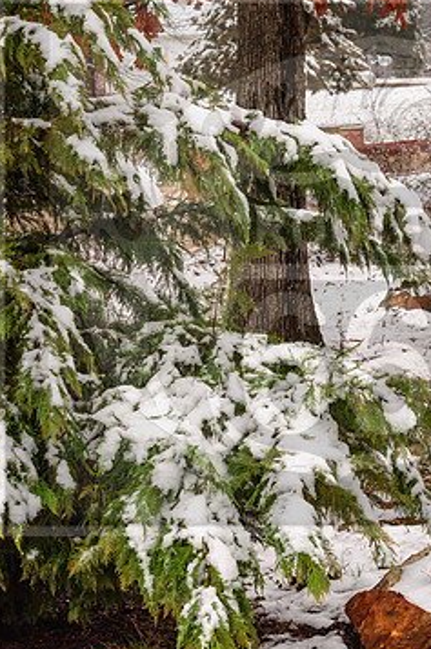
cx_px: 266
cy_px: 264
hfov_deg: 13.1
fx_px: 1873
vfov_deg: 19.6
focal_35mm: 104
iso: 400
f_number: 11
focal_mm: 55
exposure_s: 1/125
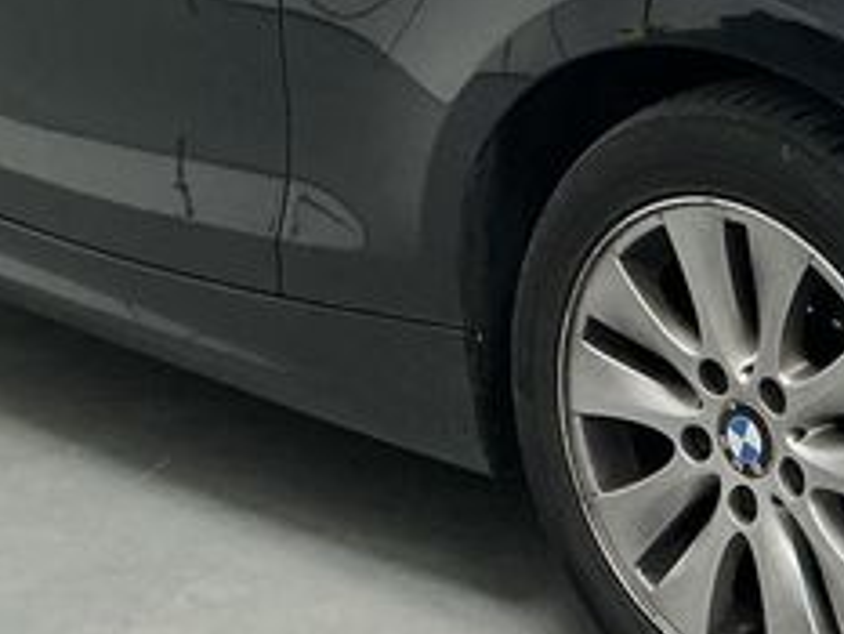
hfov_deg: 20.0
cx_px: 779
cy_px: 14
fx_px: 2342
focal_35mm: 96
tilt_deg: -10.2
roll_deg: -0.1
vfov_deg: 15.2
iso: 64
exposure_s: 1/100
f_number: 1.8
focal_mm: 3
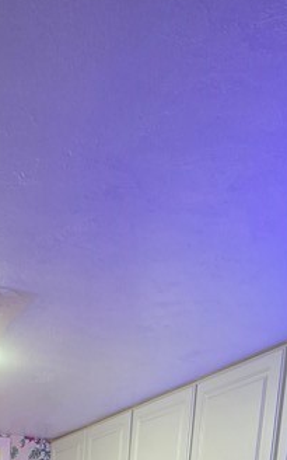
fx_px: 538
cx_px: -7
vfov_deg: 30.2
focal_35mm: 43
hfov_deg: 27.9
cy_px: 663
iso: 200
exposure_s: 1/60
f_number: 1.9
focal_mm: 2.2
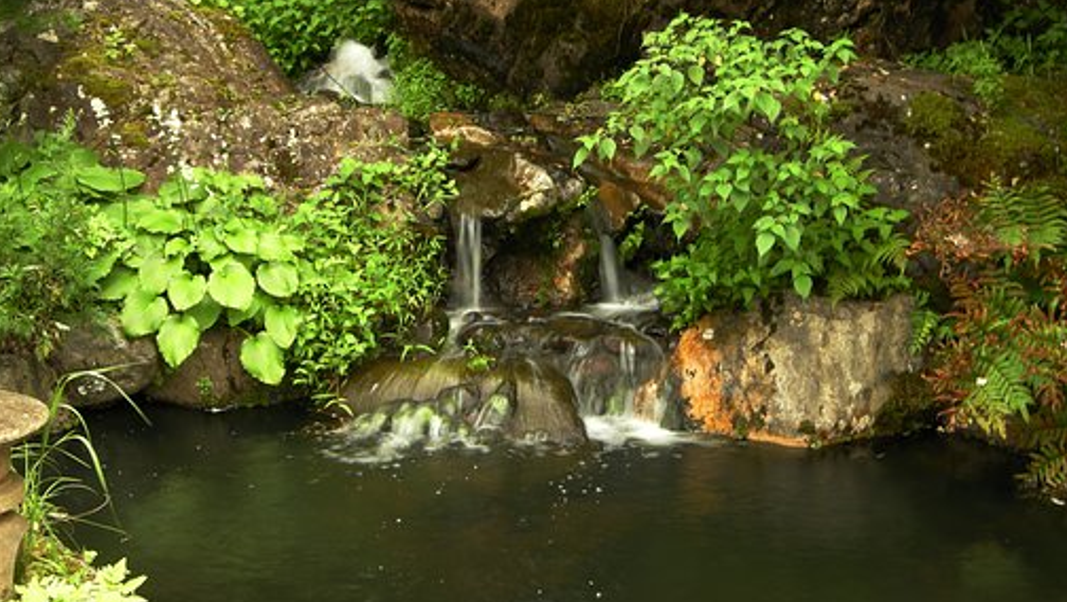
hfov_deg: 39.8
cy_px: 210
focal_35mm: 52
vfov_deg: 23.0
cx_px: 531
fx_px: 1472
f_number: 7.7
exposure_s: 1/4
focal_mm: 10.1
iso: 64
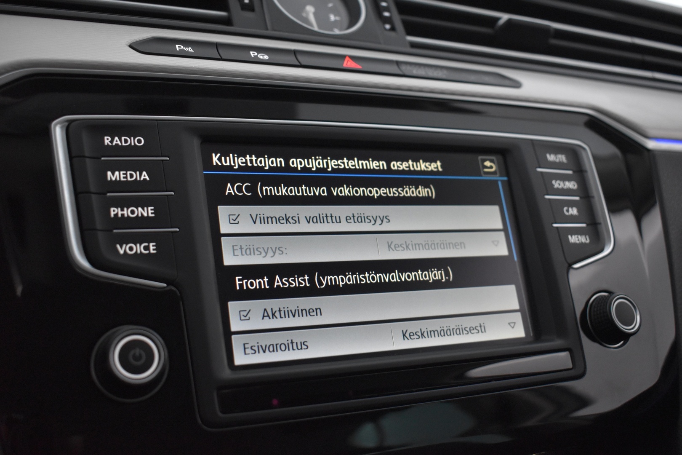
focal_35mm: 39
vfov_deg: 34.2
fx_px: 739
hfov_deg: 49.6
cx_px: 341
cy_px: 228
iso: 2500
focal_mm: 26
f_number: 4
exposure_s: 1/60
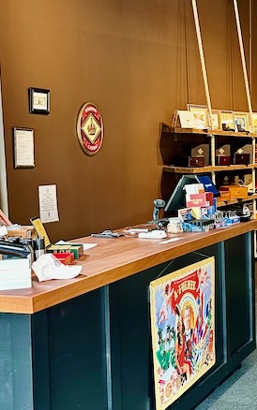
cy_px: 220
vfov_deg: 32.9
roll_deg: +2.5
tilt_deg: -6.1
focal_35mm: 62
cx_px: 211
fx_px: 694
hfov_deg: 20.7
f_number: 1.78
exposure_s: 1/60
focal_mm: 6.86
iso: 200
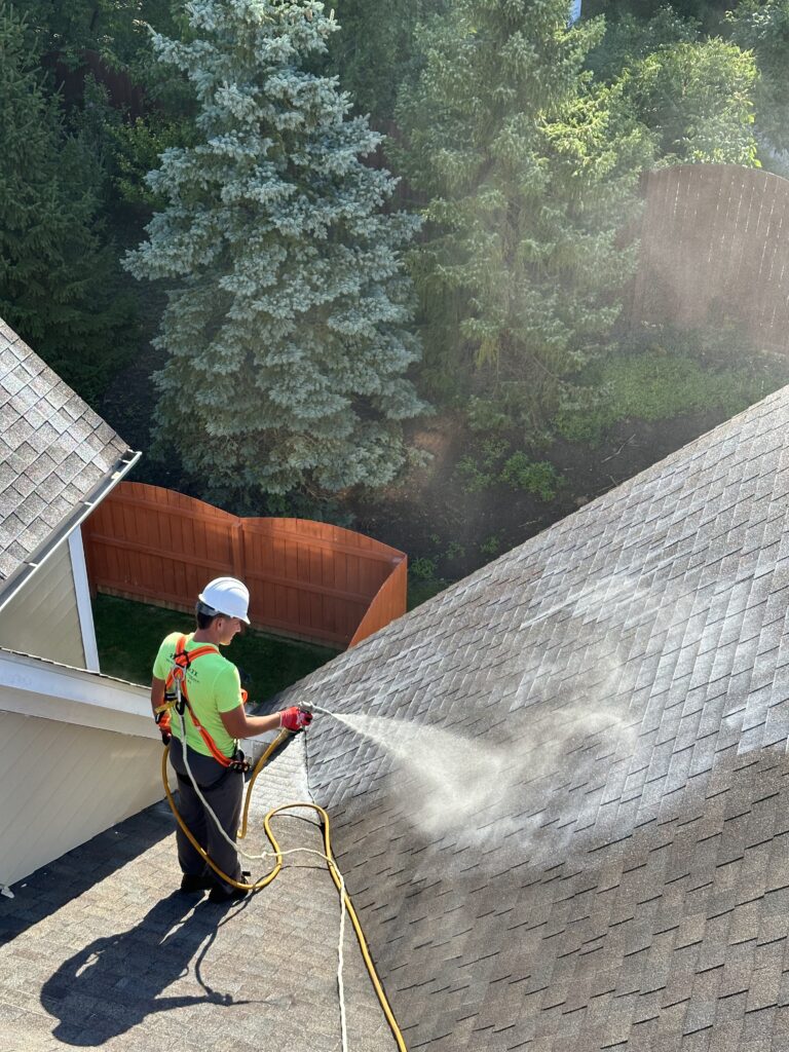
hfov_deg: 30.3
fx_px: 1459
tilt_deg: -35.8
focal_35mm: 48
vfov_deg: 39.7
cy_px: 526
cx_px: 394
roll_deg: -1.7
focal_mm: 6.86
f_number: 1.78
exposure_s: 1/850
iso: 64
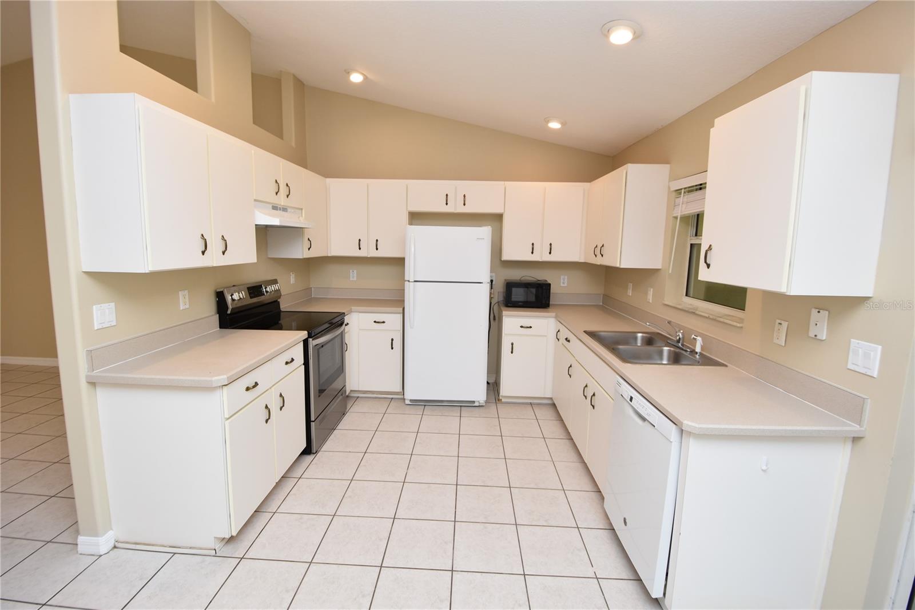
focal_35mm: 15
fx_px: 381
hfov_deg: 100.4
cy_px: 305
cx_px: 458
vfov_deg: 77.3
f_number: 4
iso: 360
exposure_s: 1/60
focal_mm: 10
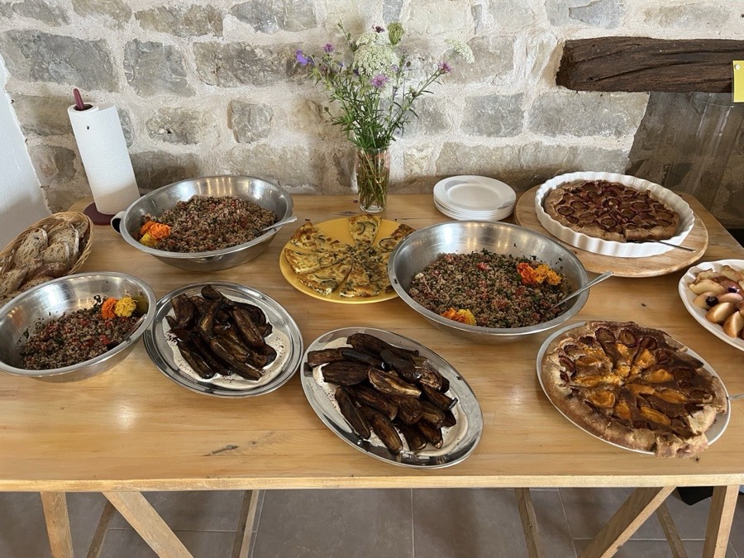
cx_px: 372
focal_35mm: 26
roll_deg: +0.7
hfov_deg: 67.3
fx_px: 559
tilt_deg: -36.8
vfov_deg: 53.1
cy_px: 279
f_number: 1.6
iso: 250
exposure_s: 1/50
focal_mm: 5.1
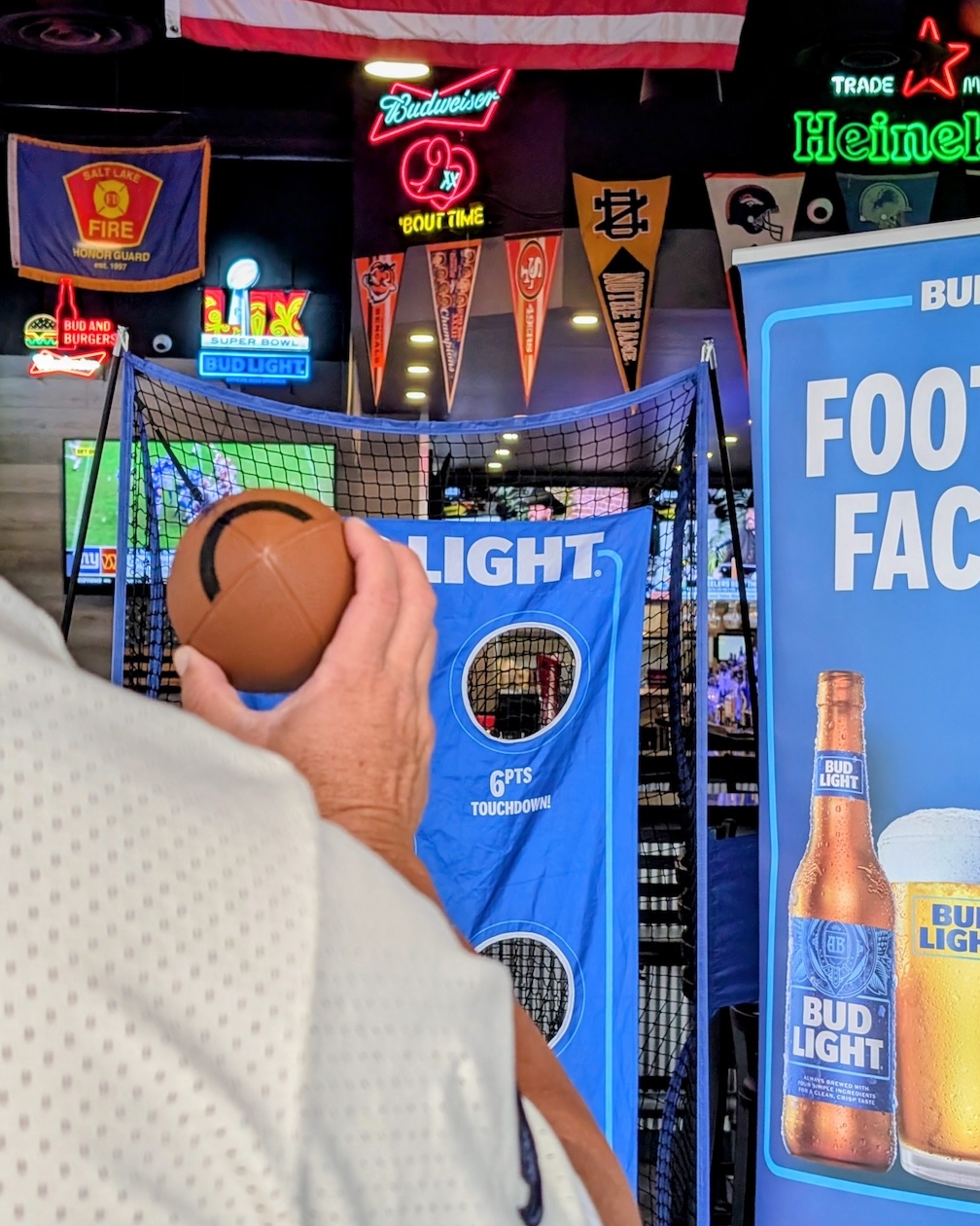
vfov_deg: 33.0
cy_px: 658
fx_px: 2067
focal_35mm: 57
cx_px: 499
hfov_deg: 26.7
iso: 133
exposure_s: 1/120
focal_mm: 6.9
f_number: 1.68
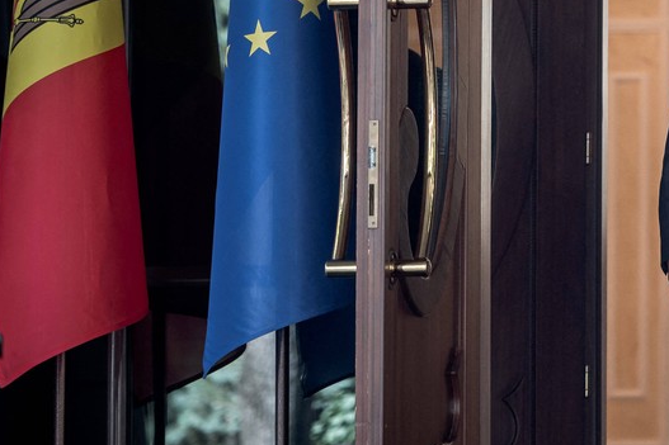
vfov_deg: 4.2
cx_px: 801
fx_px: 6019
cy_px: 91
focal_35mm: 324
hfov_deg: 6.3
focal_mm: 122
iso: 1100
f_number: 3.2
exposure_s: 1/250
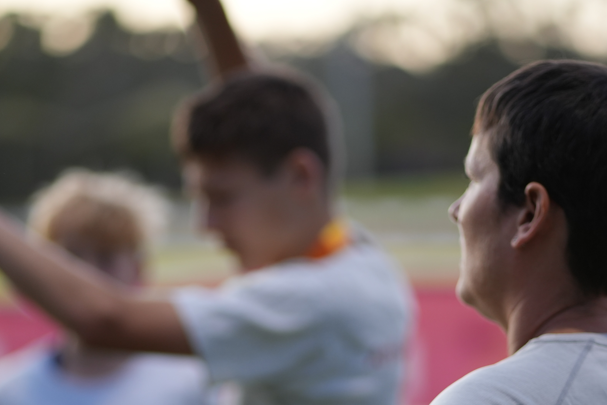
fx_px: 3169
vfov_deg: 7.3
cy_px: 412
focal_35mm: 188
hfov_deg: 10.9
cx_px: 286
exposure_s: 1/200
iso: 320
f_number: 1.8
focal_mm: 85
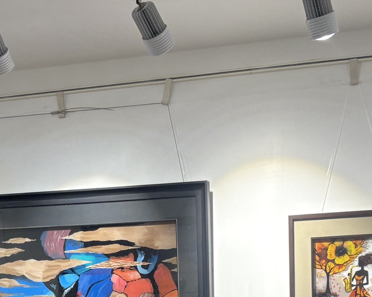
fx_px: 935
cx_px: 193
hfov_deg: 22.5
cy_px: 408
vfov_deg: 16.8
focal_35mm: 85
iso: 50
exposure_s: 1/273
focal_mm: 5.96
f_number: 1.6
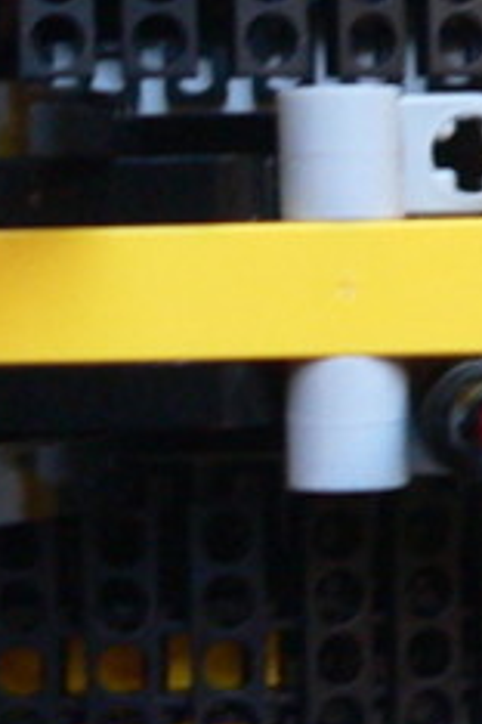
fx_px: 2892
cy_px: 348
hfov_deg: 9.5
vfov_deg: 14.3
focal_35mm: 144
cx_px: 114
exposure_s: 1/13
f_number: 2.8
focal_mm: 6
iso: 200
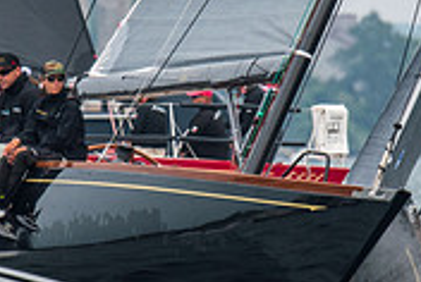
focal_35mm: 1806
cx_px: 179
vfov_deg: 0.8
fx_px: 21156
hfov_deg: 1.1
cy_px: 102
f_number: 4
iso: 200
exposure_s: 1/2000
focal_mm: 300
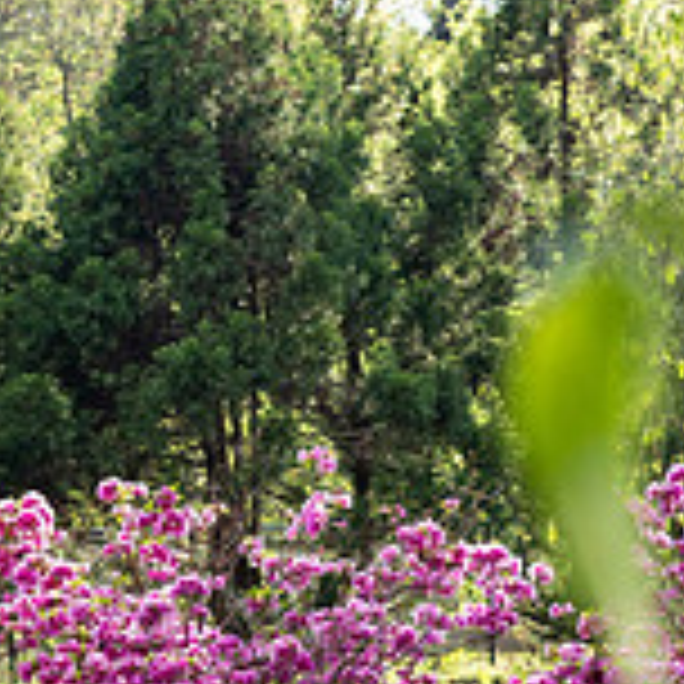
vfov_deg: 6.4
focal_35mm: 270
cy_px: 848
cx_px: -68
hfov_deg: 6.5
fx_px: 6036
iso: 200
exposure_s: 1/250
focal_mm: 40
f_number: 3.5
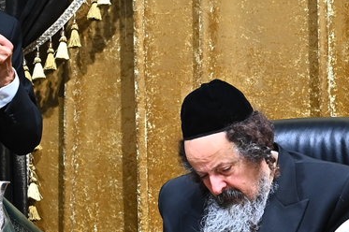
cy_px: 39
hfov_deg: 6.4
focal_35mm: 323
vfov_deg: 4.2
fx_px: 3128
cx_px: 384
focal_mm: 86
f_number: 4.5
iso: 1250
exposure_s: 1/160
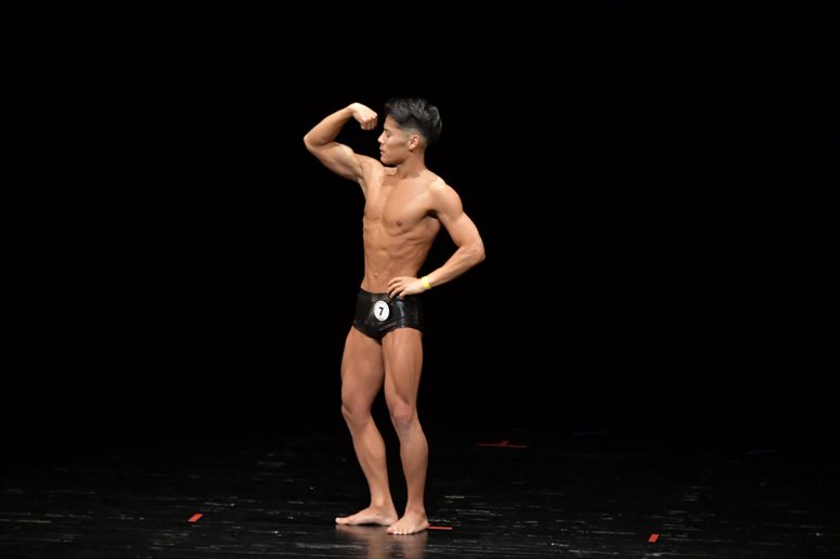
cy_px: 280
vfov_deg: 5.4
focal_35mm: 255
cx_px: 420
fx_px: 5947
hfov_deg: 8.1
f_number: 5.6
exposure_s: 1/400
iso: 3200
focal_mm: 170
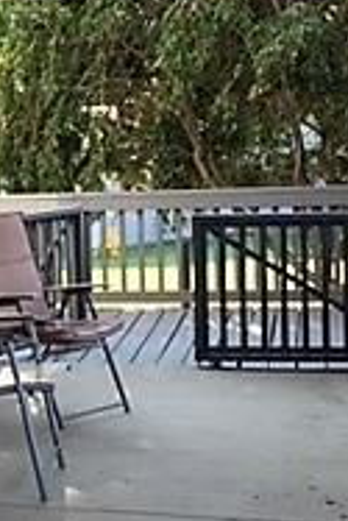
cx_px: -209
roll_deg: +2.2
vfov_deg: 19.8
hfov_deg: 12.5
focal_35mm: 103
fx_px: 1491
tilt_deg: -7.3
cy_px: 270
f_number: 2.2
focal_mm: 4.15
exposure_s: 1/207
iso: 32
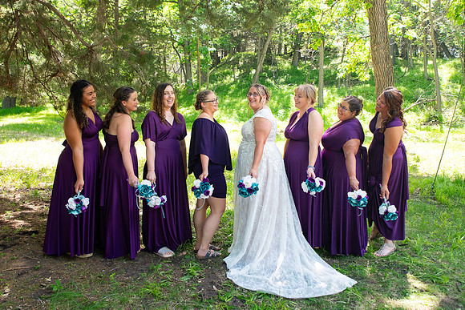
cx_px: 254
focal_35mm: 29
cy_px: 123
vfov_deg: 44.7
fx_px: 375
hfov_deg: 63.5
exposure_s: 1/125
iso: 250
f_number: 5
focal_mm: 24
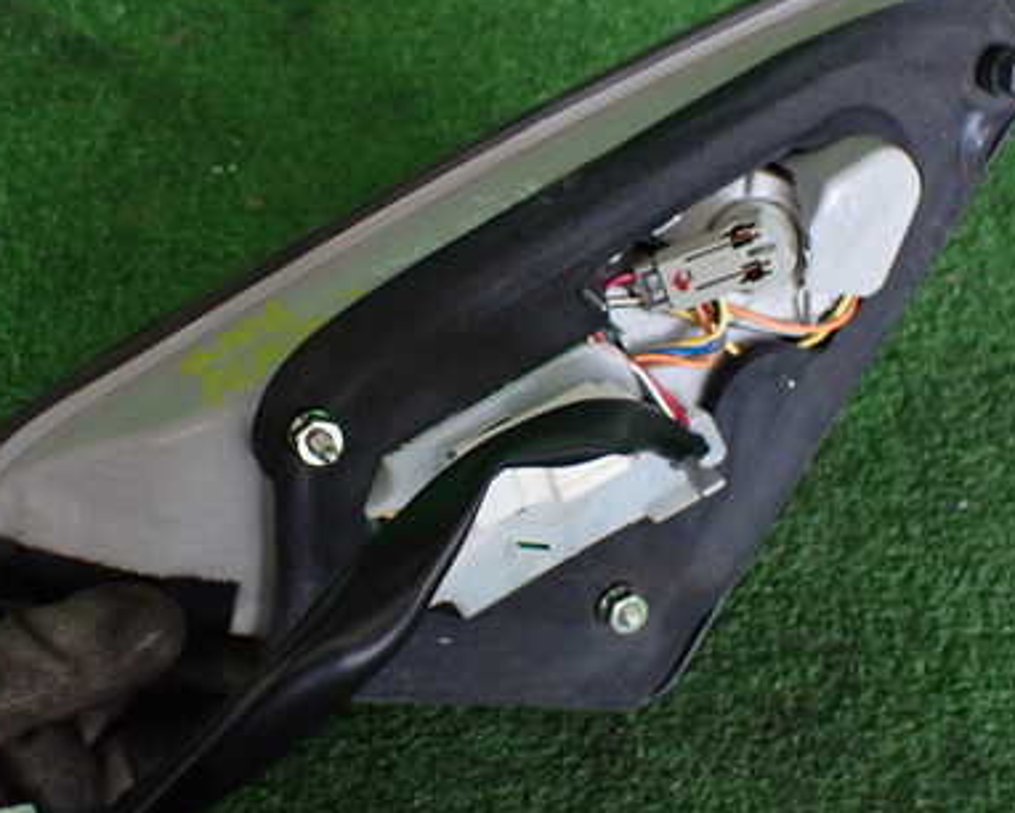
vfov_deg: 32.8
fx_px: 1383
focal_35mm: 46
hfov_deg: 40.3
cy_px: 399
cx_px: 468
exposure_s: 1/125
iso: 400
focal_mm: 5.4
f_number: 2.3
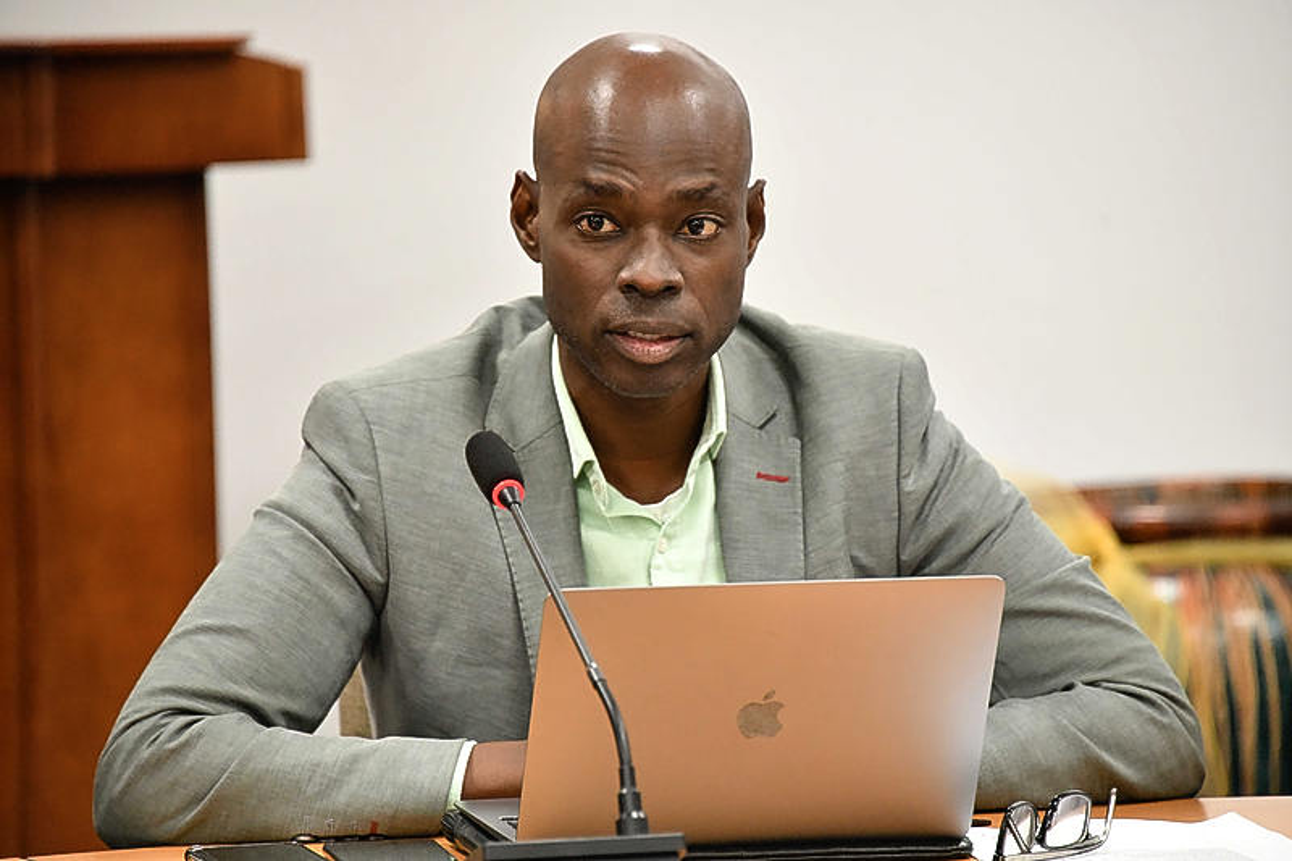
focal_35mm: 300
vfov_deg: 4.6
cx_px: 646
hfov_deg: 6.9
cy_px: 430
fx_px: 10764
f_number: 5.6
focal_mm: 300
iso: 8000
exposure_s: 1/200
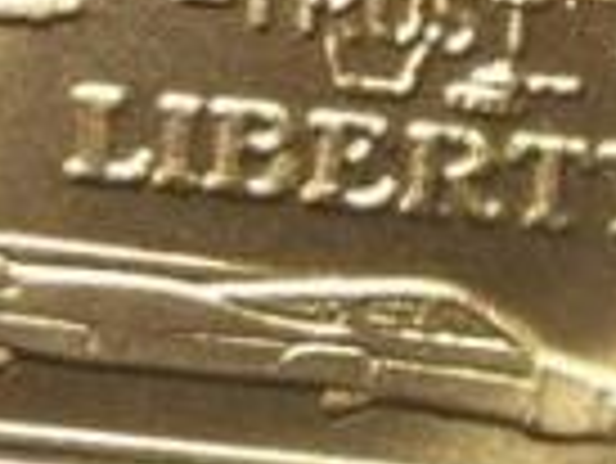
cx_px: -65
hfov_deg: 7.0
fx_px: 4987
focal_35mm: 280
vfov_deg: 5.2
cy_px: -383
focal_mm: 10.7
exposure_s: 1/30
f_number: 3.6
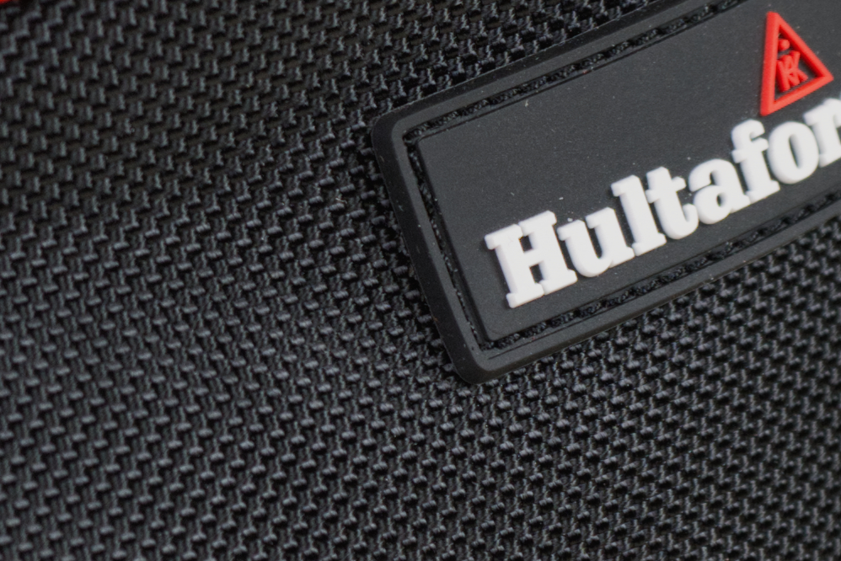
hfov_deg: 3.7
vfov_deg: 2.5
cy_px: 266
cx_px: -127
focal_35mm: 559
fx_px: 13062
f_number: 4
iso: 250
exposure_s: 1/100
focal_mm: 70
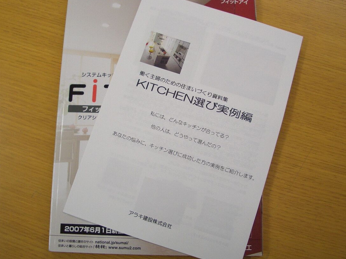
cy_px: 117
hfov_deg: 45.8
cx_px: 168
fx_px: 410
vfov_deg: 35.1
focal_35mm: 41
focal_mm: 5.8
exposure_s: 1/80
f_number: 2.6
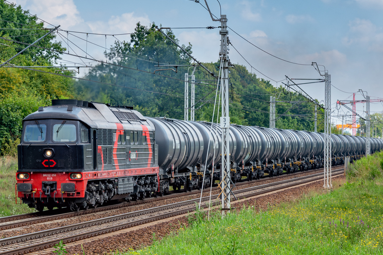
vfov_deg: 9.7
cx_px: 190
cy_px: 125
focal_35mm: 141
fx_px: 1500
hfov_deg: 14.6
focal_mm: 81
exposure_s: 1/400
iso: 250
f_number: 8
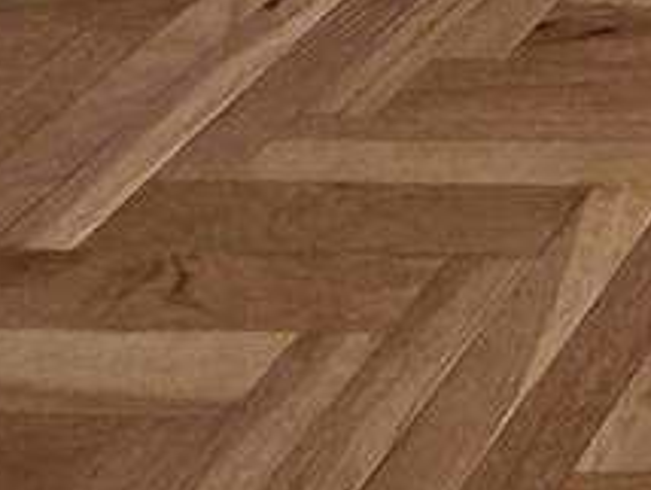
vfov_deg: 9.6
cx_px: 1795
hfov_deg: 12.4
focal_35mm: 98
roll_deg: -1.2
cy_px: -1173
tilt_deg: -4.9
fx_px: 1845
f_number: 2.2
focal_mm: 2.22
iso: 64
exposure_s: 1/121
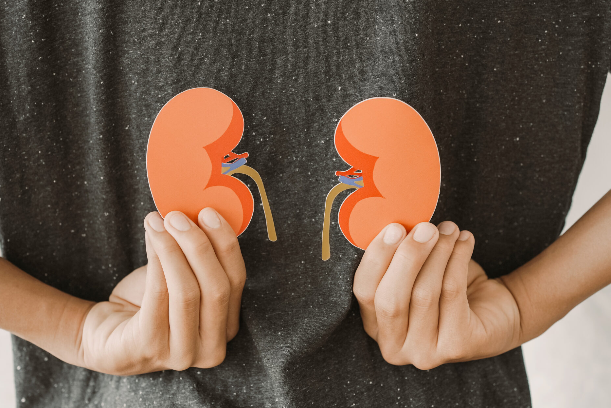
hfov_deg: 41.1
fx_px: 815
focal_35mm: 48
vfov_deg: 28.1
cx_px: 294
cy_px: 205
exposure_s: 1/125
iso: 400
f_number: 3.2
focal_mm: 35
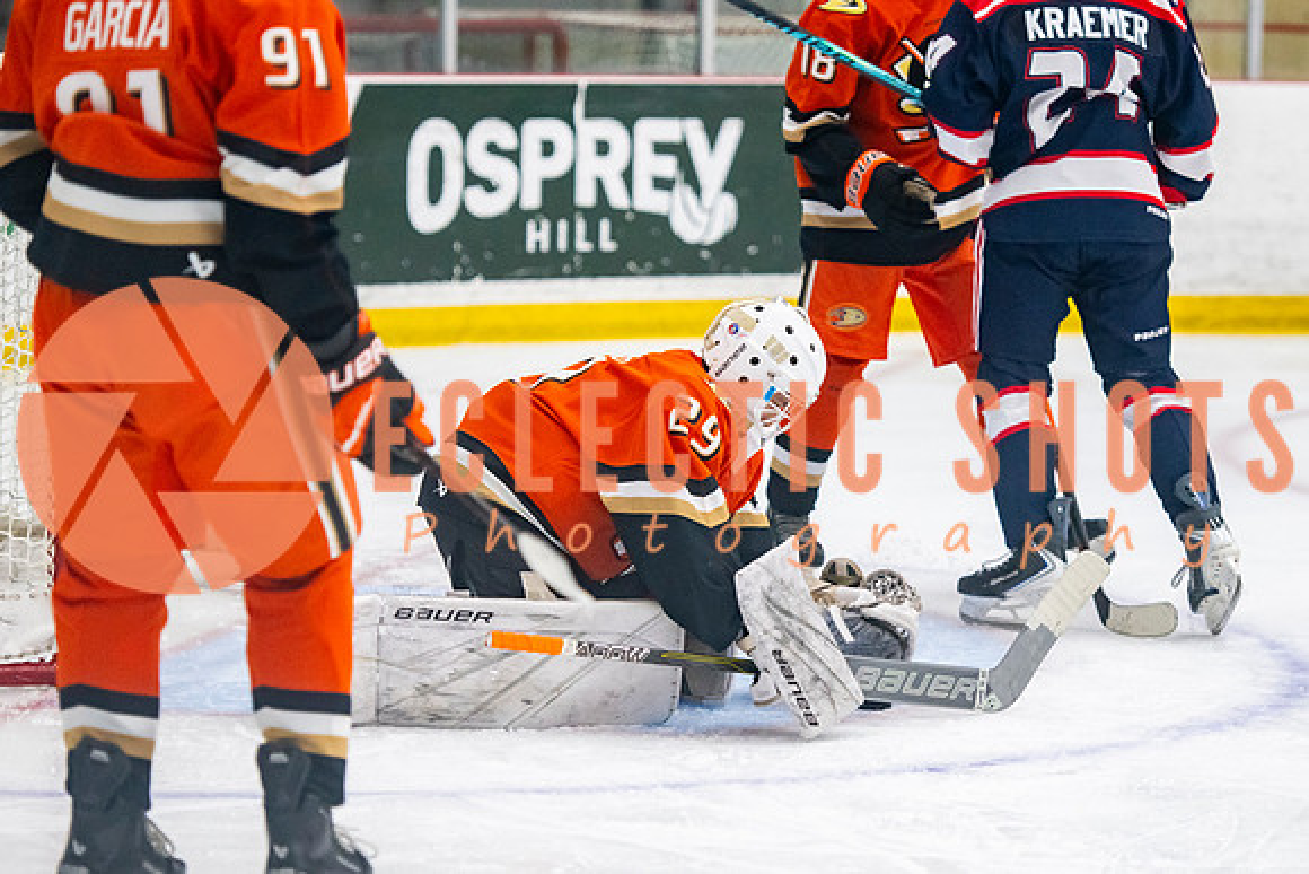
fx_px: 6204
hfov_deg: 12.0
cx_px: 750
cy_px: 492
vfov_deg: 8.1
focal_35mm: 171
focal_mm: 122
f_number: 3.2
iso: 2500
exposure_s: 1/640
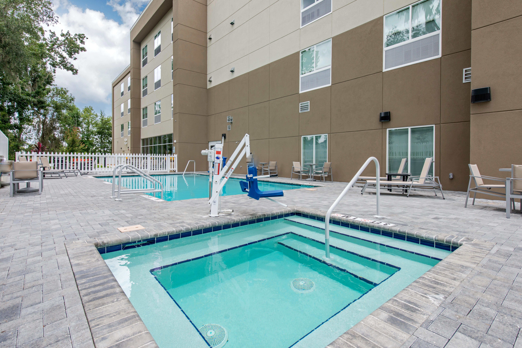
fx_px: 261
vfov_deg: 67.4
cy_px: 174
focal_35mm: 18
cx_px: 261
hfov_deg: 90.0
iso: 400
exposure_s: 1/125
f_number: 11
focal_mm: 18
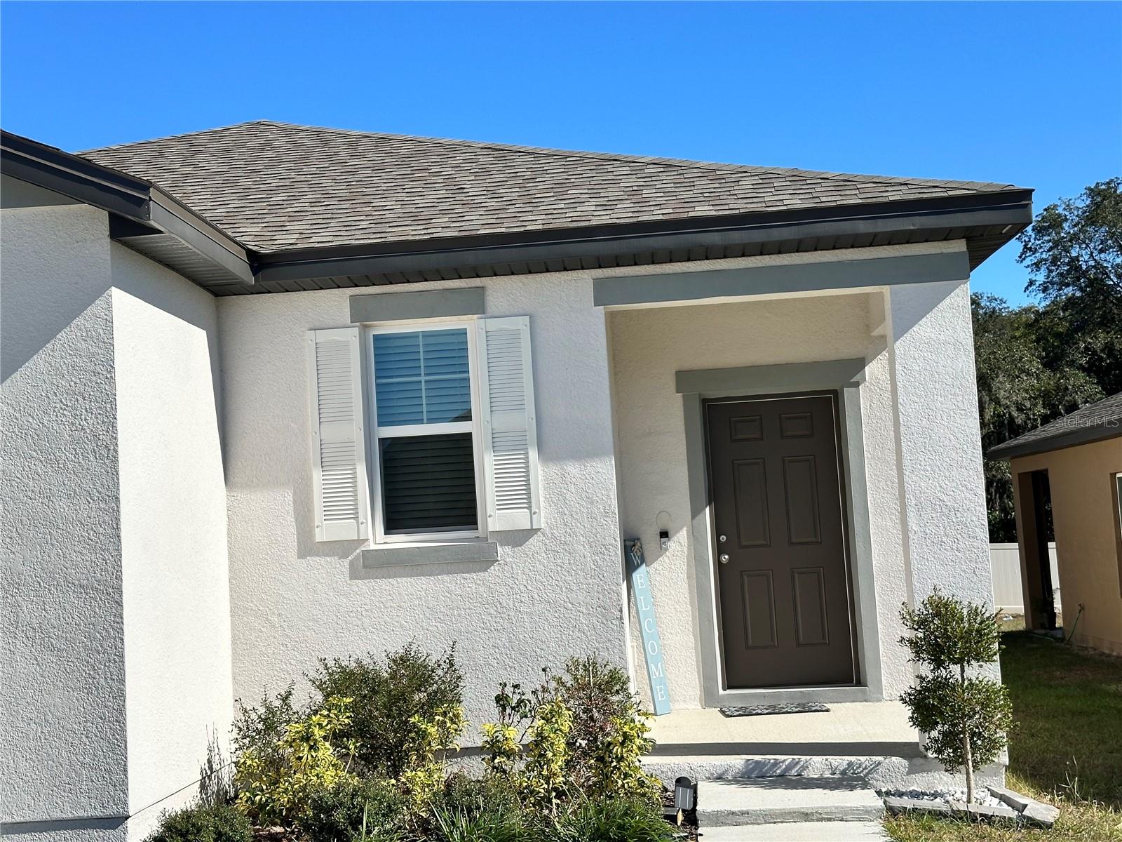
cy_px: 421
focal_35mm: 48
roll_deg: +2.9
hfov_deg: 39.7
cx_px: 561
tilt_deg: +3.4
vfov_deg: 30.3
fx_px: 1556
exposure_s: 1/5556
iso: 64
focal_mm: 6.86
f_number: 1.78
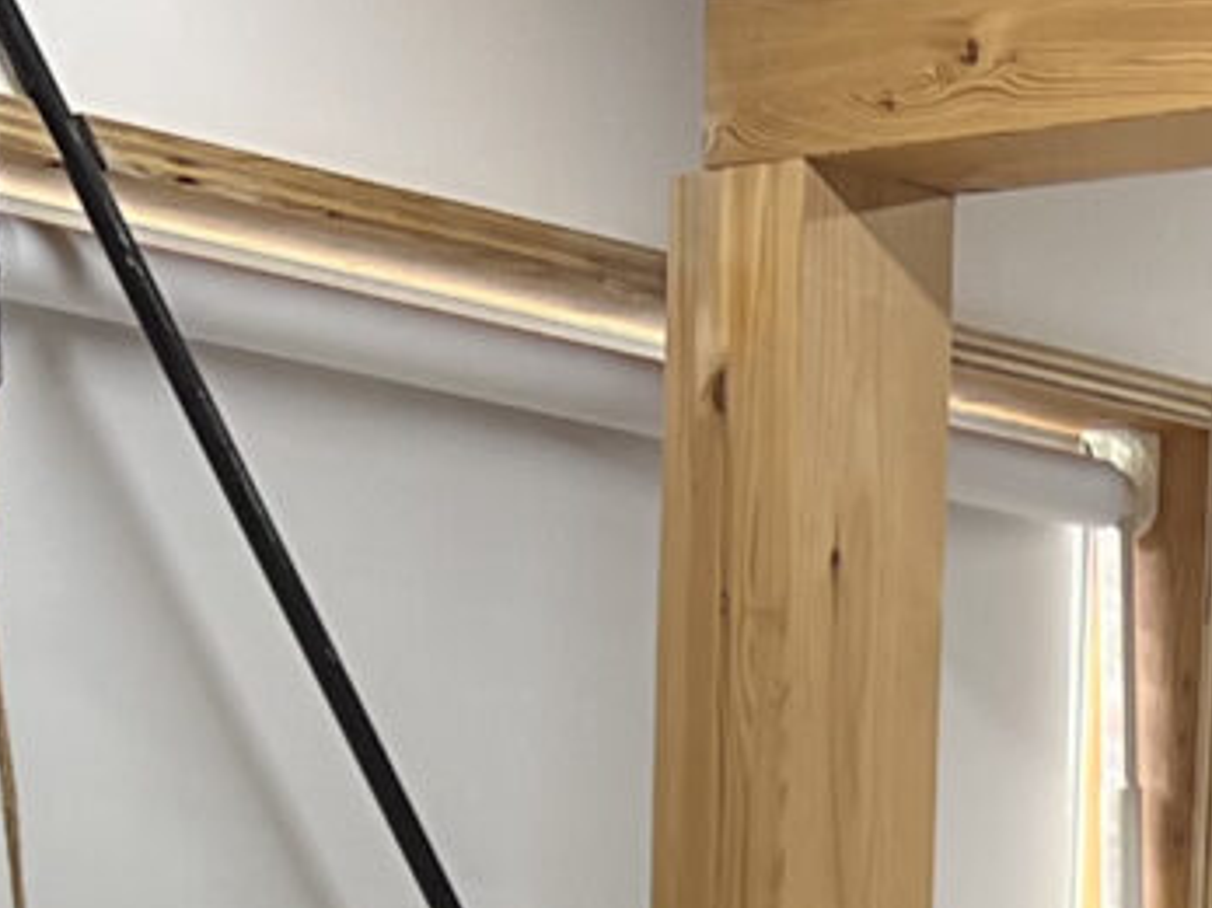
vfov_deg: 7.0
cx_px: 1771
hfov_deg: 10.0
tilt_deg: -7.9
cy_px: 2693
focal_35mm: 192
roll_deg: -2.0
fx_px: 6720
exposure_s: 1/123
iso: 32
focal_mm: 5.7
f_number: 1.5
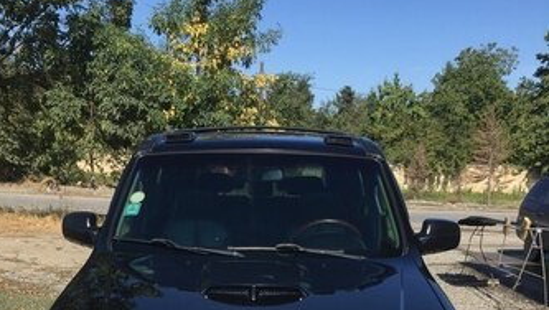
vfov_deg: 23.5
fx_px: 685
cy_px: 364
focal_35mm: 47
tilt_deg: -15.6
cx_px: 244
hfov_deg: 43.6
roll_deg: -0.6
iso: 32
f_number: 2.2
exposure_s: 1/1582
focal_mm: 4.15
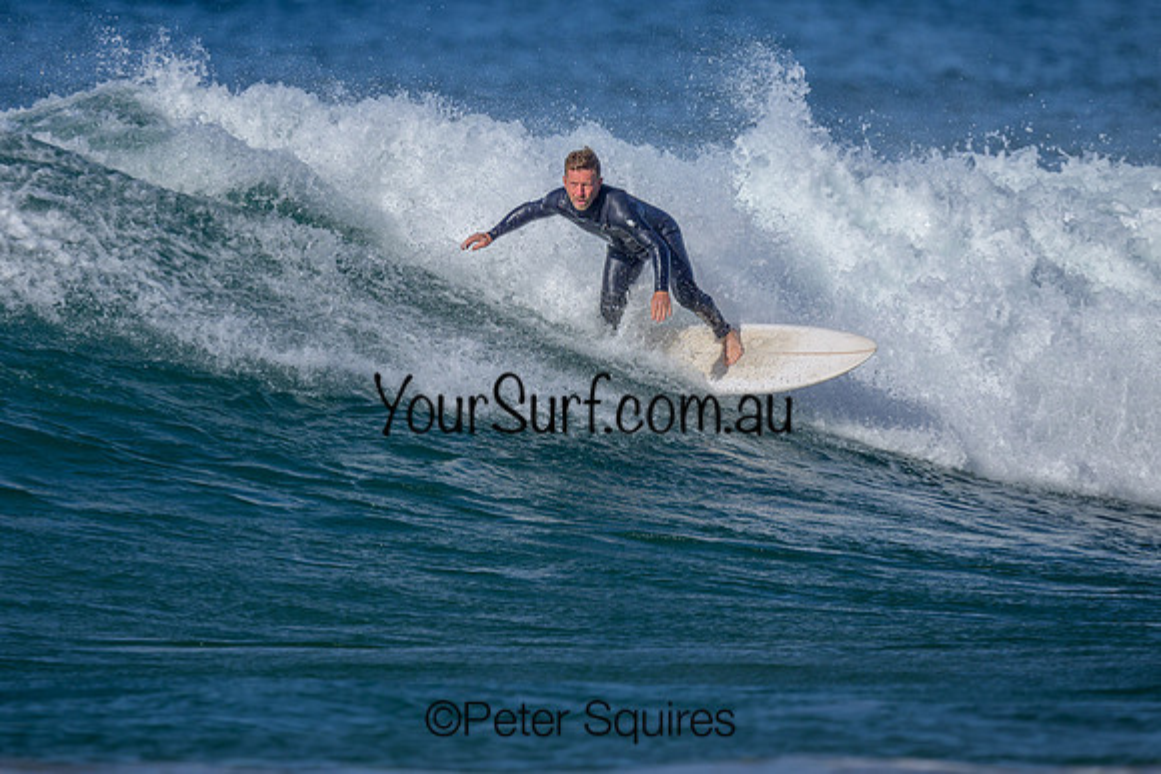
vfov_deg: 1.3
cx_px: 427
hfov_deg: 1.9
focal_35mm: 1096
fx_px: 35360
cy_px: 312
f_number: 6.3
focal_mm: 800
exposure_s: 1/2000
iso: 200
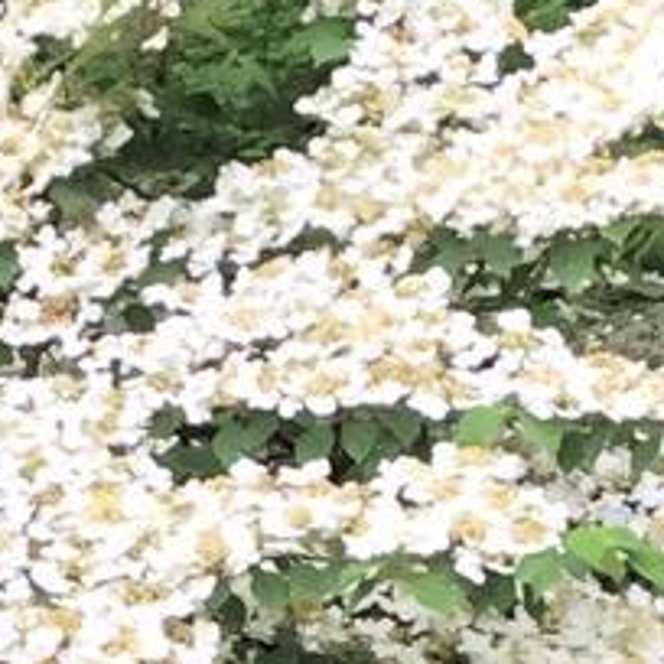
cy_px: 1227
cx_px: 29
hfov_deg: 8.5
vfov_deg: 8.2
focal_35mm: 206
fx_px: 4471
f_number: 2.4
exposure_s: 1/120
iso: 25
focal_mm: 3.3
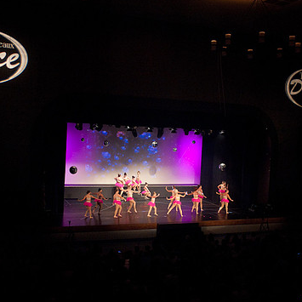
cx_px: 135
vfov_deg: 39.2
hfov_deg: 39.1
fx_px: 424
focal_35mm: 43
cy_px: 151
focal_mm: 31
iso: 3200
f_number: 4
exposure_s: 1/200
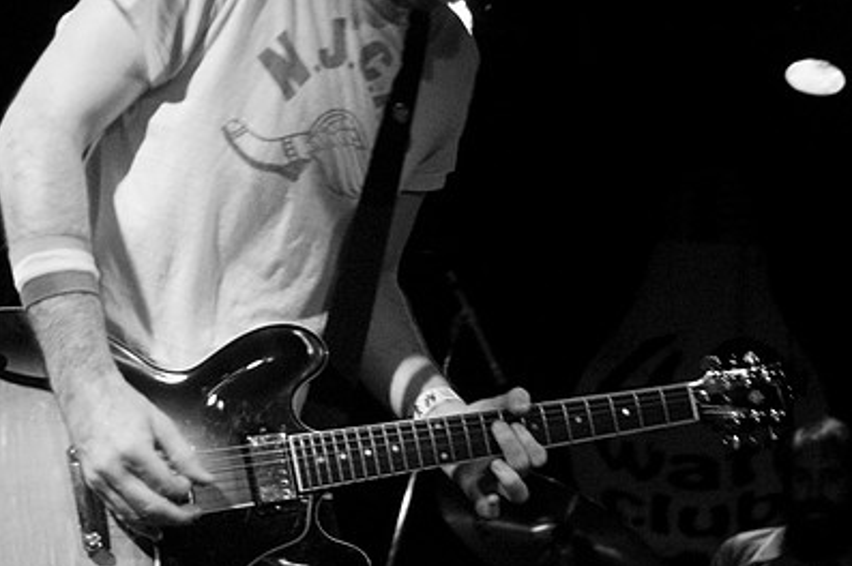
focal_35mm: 77
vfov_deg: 17.7
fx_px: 1814
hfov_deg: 26.2
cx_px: 618
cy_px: 307
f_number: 2.8
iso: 800
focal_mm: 35
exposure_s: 1/50
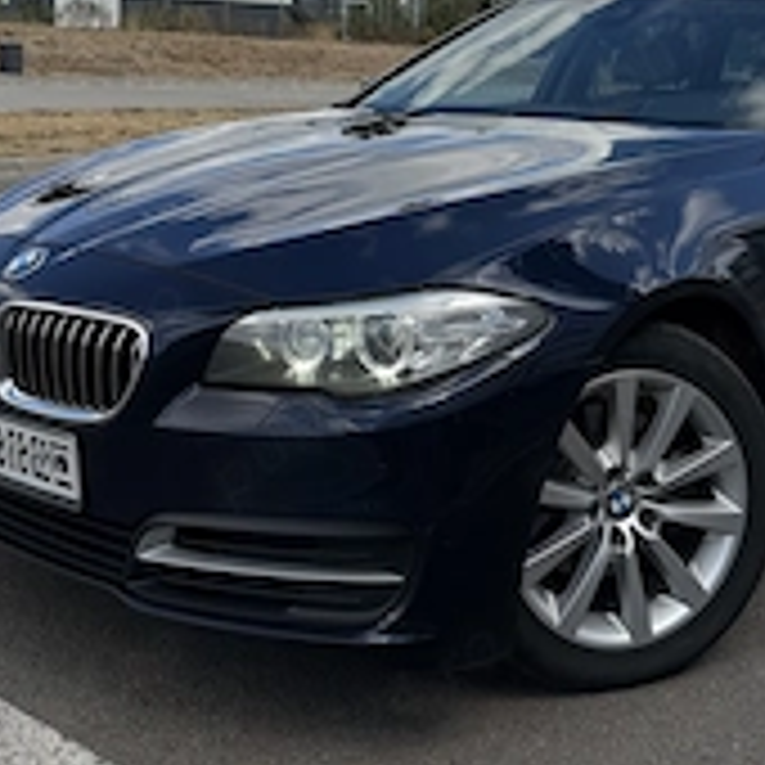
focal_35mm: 50
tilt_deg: -3.0
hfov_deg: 33.7
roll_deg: -2.5
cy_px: 122
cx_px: 513
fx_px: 1250
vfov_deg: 32.8
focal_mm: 6.76
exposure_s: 1/4975
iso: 80
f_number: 1.78
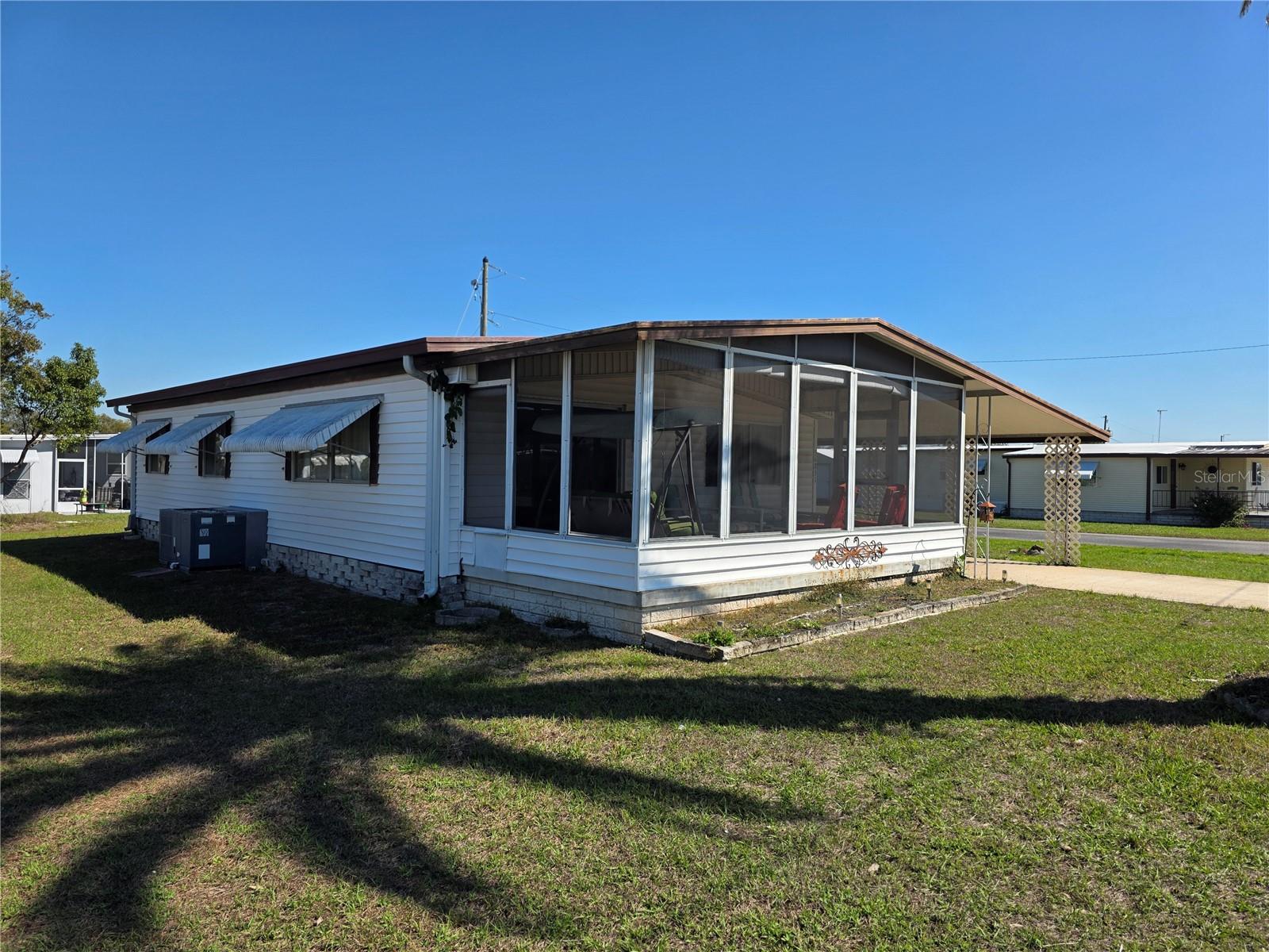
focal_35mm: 23
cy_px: 476
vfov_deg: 58.9
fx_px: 843
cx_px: 634
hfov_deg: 73.9
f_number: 1.7
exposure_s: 1/5447
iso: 80
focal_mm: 6.3
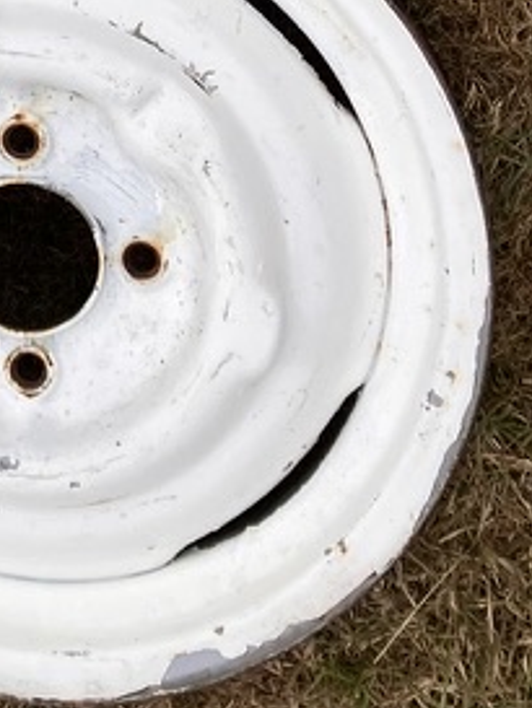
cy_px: -213
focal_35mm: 105
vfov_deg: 17.5
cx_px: -296
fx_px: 2150
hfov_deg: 13.2
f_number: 1.8
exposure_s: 1/585
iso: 32
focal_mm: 3.99
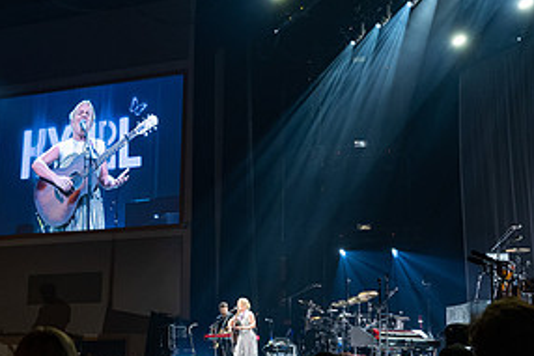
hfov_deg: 29.6
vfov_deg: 20.0
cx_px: 295
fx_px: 1009
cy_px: 161
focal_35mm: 68
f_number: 3.5
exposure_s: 1/125
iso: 1000
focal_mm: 33.5
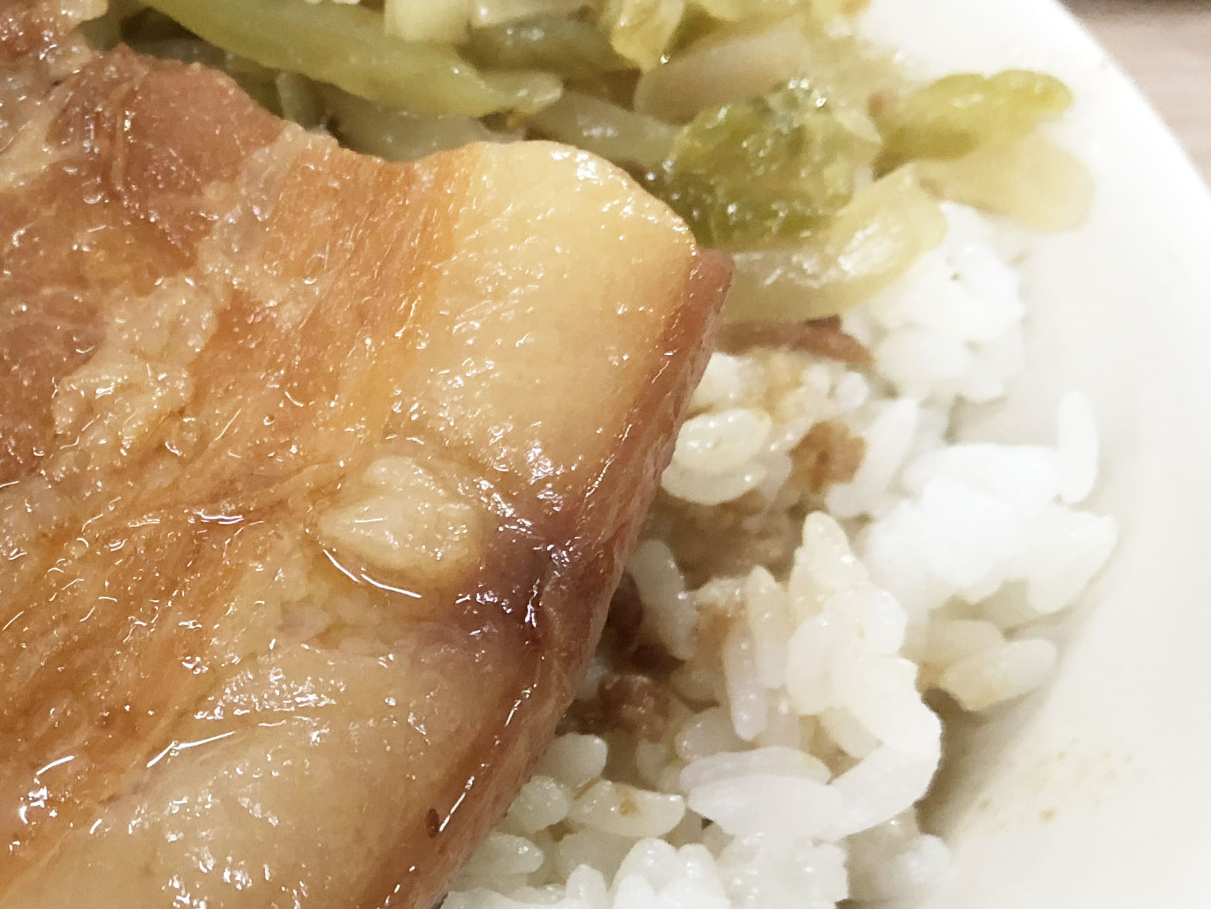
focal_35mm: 66
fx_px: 2309
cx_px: 86
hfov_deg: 28.1
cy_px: 542
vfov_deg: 22.2
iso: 64
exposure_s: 1/15
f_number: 1.8
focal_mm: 4
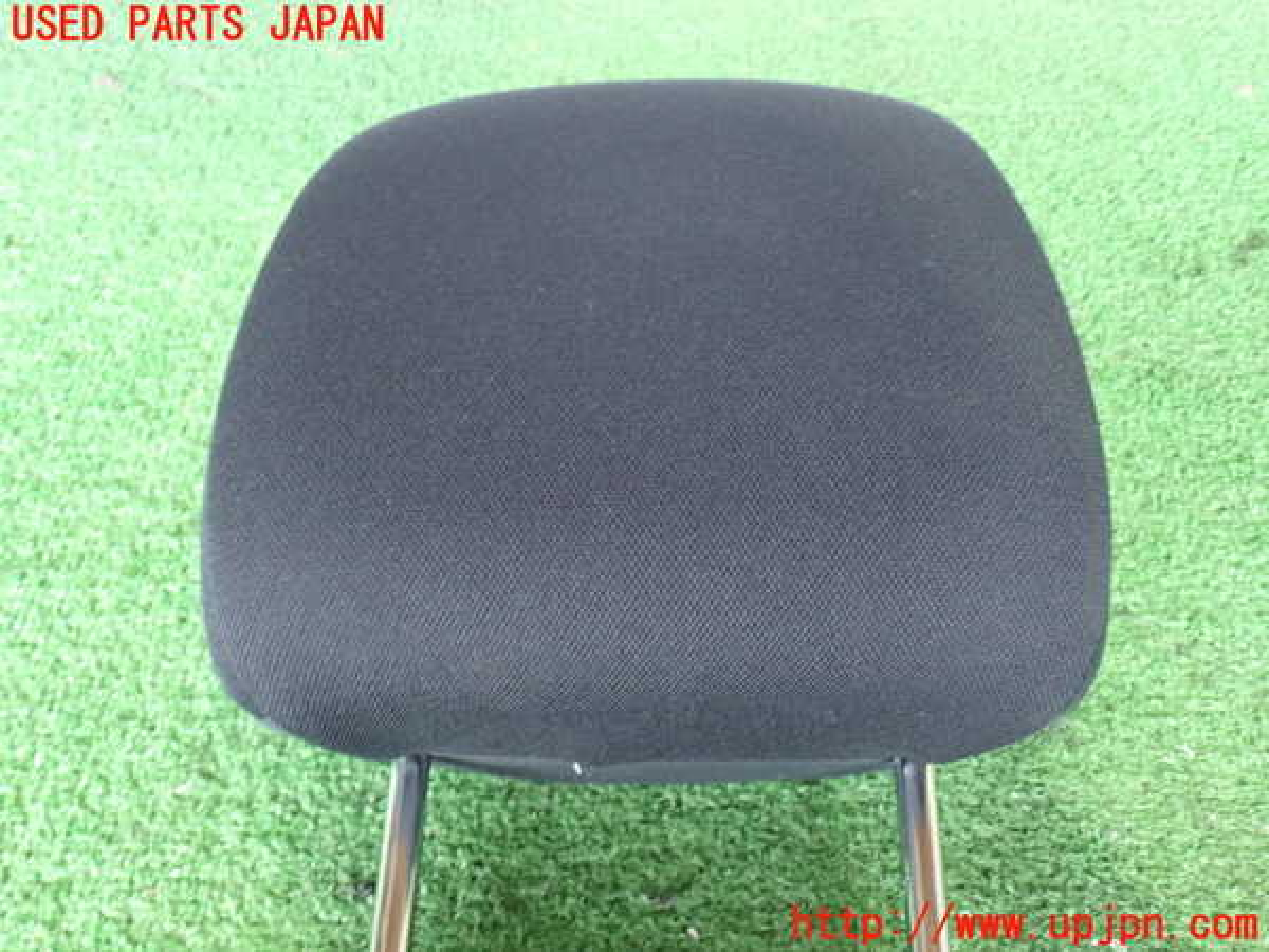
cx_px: 634
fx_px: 1320
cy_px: 476
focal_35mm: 36
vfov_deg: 39.7
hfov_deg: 51.4
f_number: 2.5
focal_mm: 6.37
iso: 800
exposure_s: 1/20
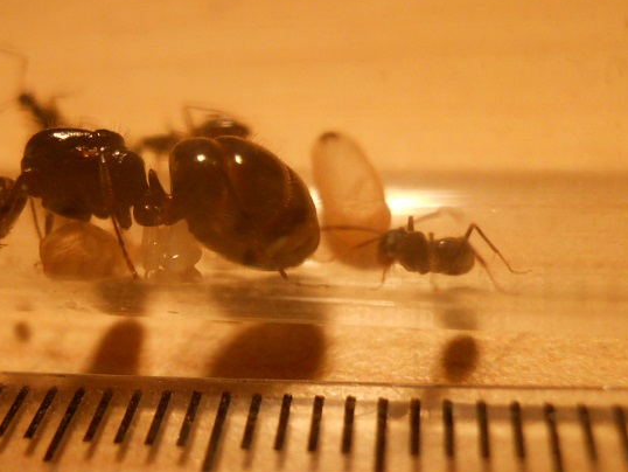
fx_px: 944
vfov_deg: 28.1
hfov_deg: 36.1
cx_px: 173
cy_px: 235
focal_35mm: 52
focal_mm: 5
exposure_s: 1/250
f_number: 2.7
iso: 320
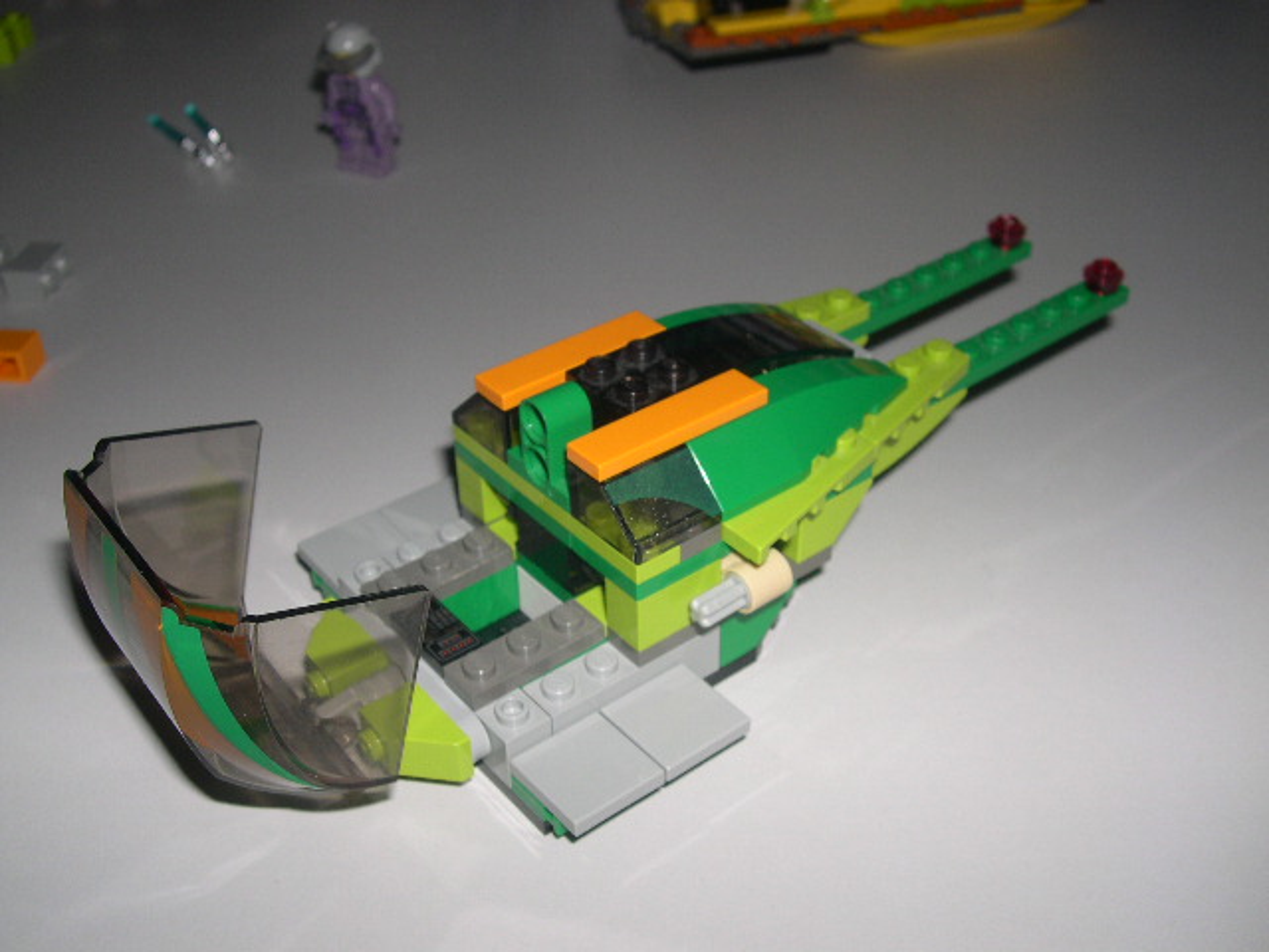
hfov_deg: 49.0
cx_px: 634
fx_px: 1393
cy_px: 476
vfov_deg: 37.7
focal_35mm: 38
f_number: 7.6
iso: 100
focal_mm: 8
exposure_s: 1/60
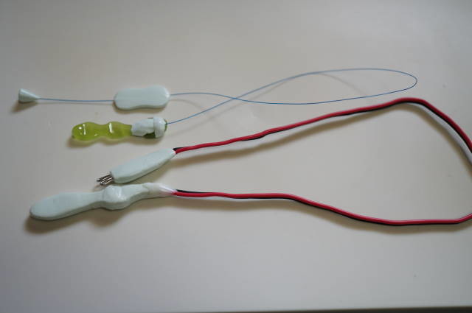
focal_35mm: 45
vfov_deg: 29.8
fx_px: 589
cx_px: 236
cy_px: 156
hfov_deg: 43.7
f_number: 4
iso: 250
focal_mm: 30
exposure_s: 1/60
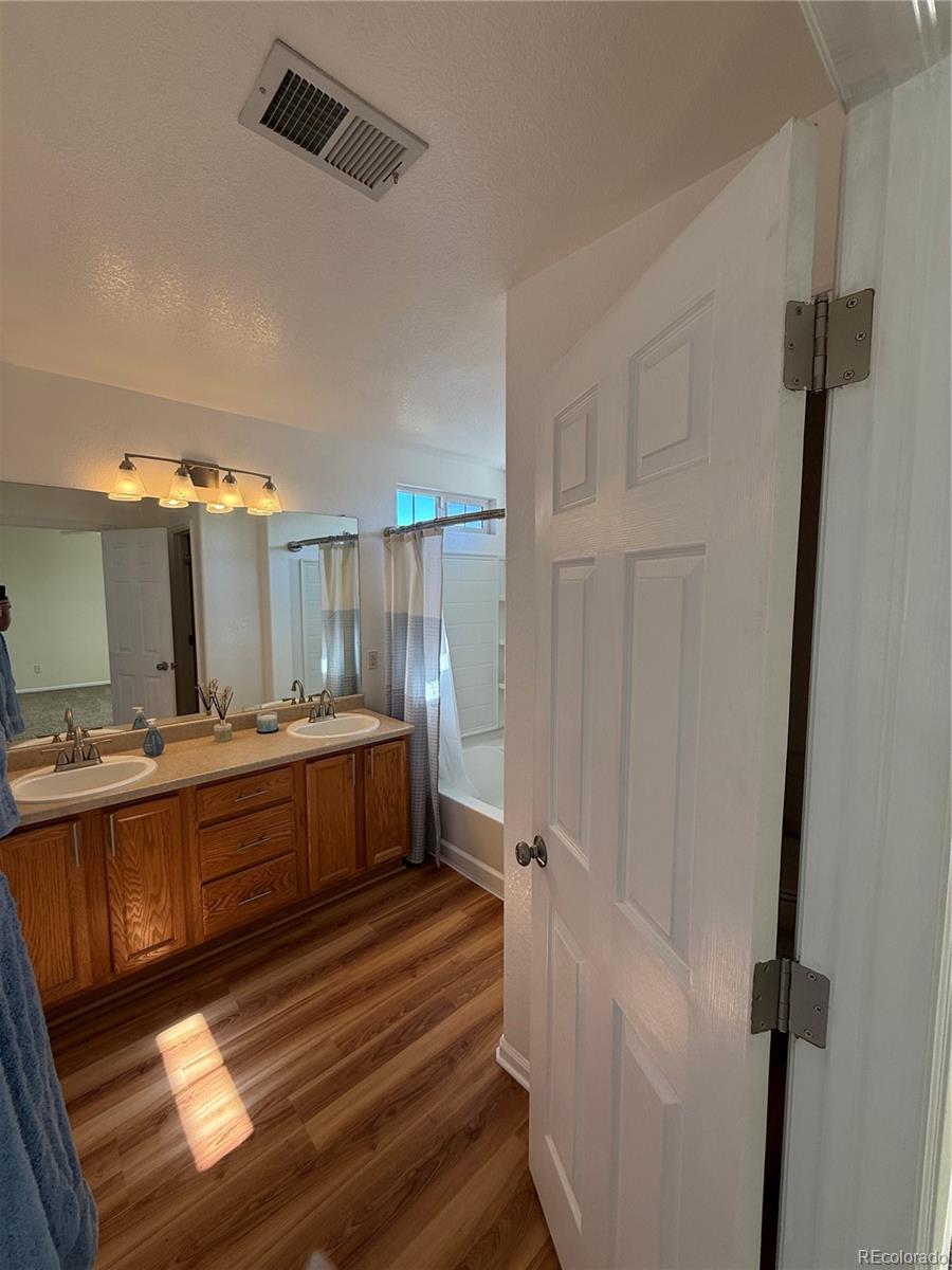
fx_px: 513
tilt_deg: -5.0
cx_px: 476
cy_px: 635
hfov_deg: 85.7
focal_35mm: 14
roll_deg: -0.2
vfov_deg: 102.1
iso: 64
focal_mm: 2.22
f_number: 2.2
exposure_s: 1/124
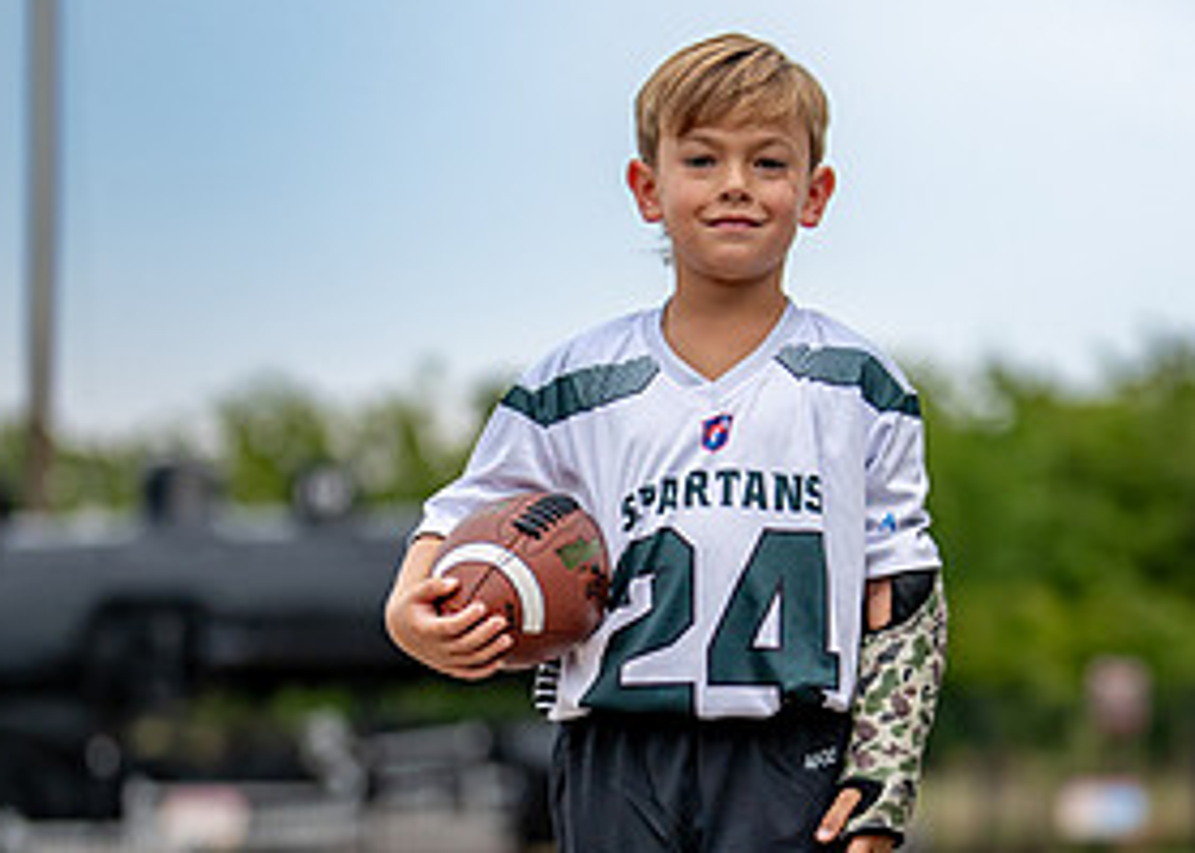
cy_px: 692
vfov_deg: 11.8
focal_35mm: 121
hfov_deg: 16.5
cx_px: 755
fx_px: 4105
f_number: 1.2
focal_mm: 50
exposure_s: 1/2000
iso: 250
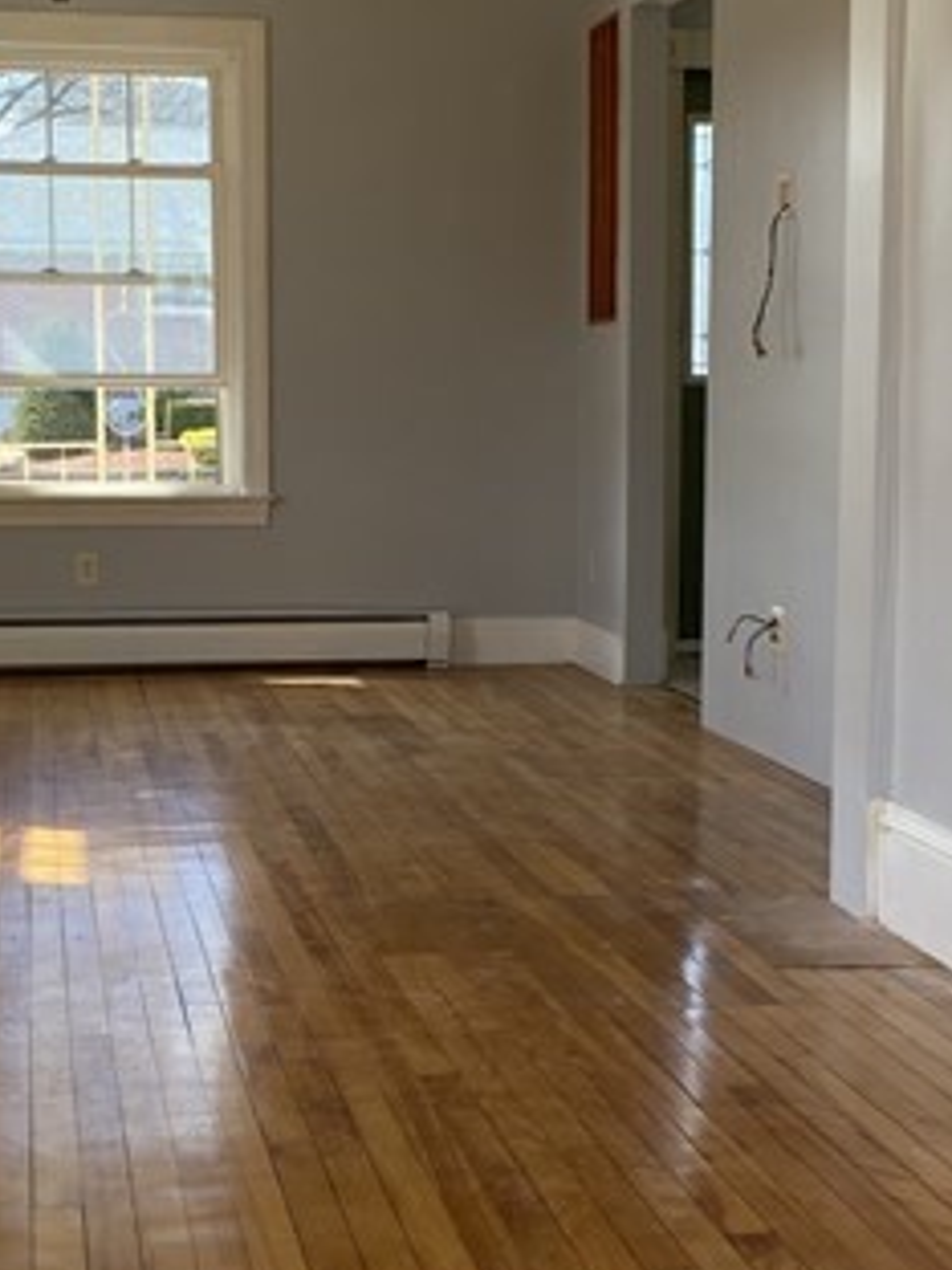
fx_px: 2347
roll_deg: +0.0
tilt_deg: -5.1
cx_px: 480
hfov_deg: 22.9
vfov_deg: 30.3
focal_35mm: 64
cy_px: 680
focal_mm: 4.25
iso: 32
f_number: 1.8
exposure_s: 1/146
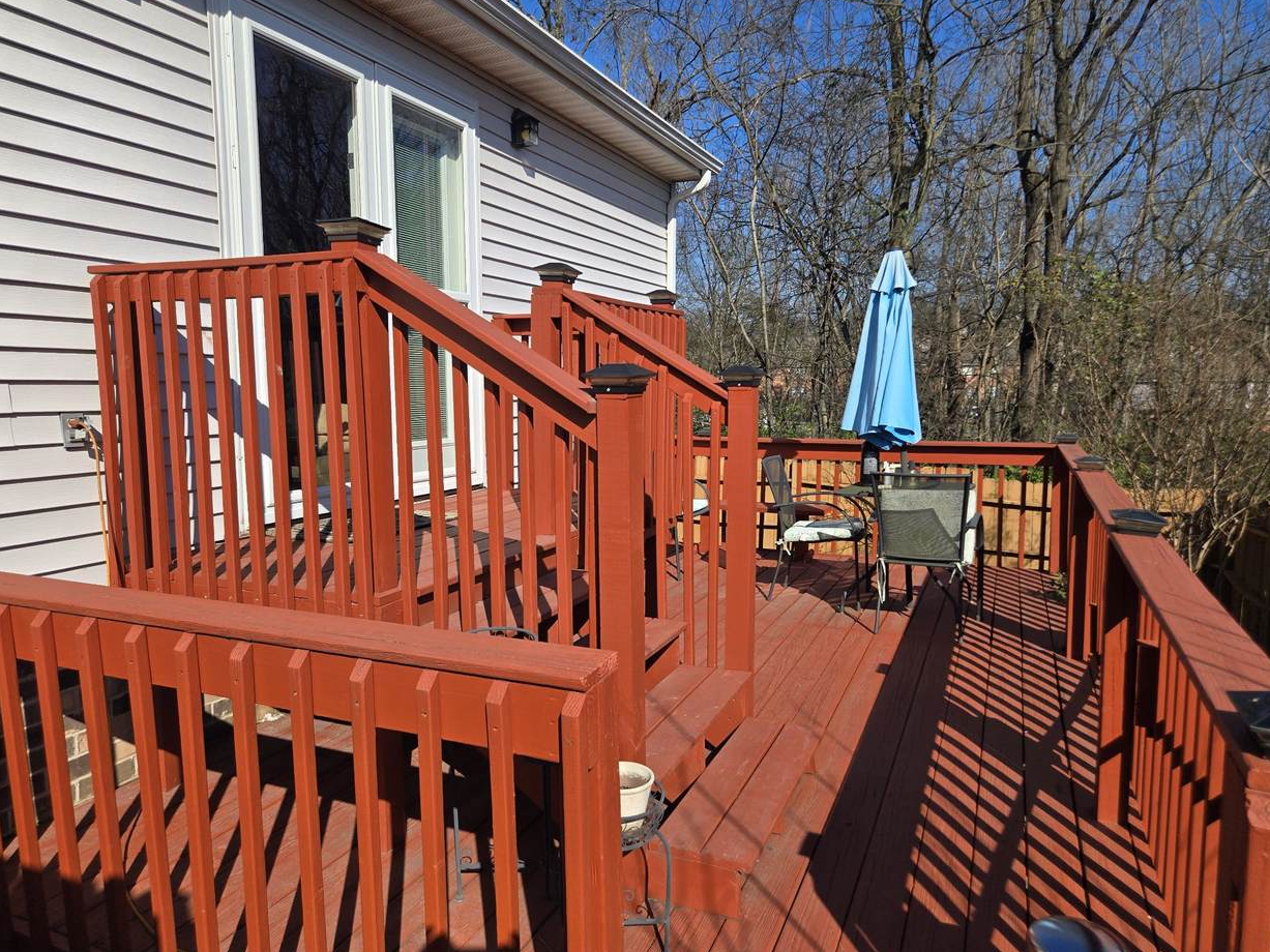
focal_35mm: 24
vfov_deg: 56.8
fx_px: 880
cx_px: 628
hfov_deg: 71.6
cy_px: 468
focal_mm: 5.4
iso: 25
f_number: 1.8
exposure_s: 1/1989
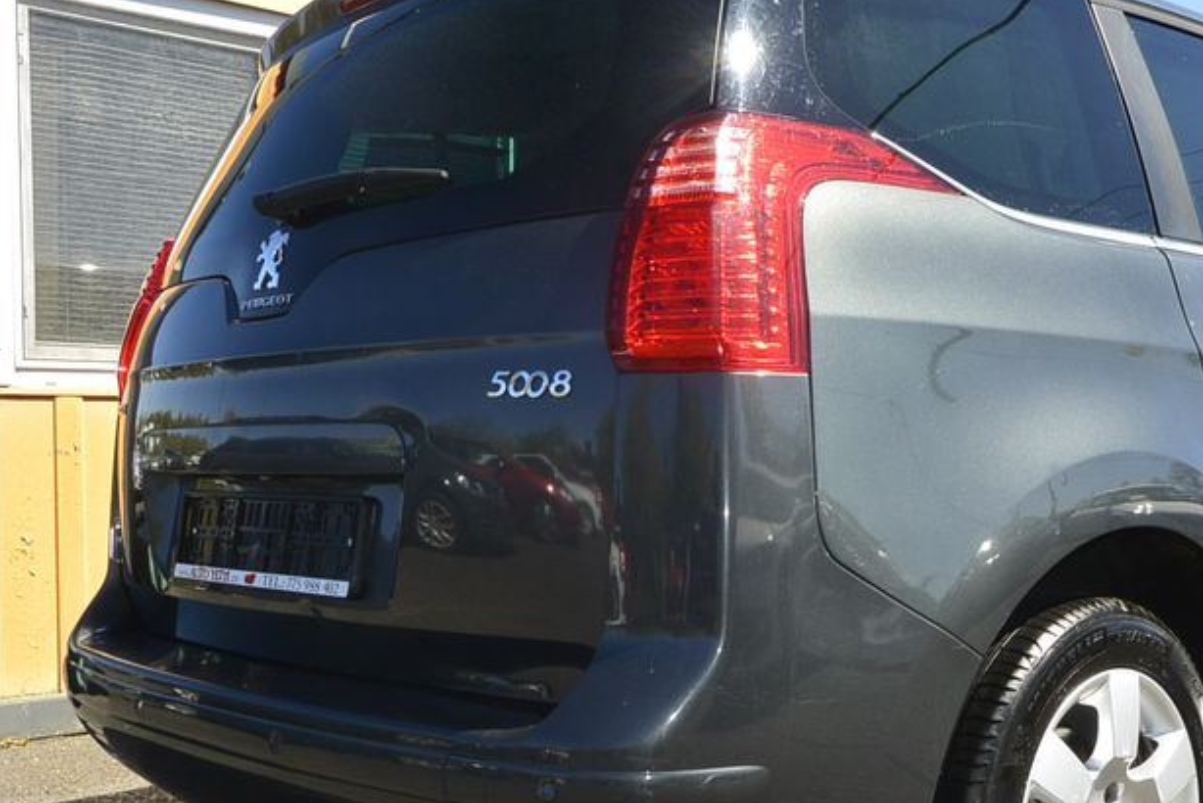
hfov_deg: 42.6
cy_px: 498
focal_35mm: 45
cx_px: 858
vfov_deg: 29.8
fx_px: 1504
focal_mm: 10
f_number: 7.1
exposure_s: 1/250
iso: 160
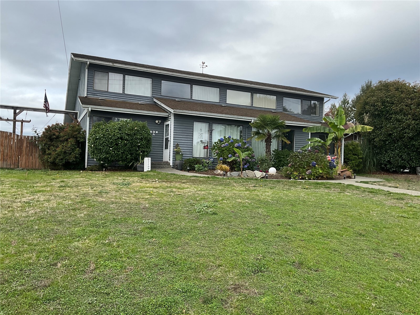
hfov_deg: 61.7
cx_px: 210
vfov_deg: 48.2
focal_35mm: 29
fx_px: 352
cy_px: 158
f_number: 1.8
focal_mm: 3
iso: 25
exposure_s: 1/816
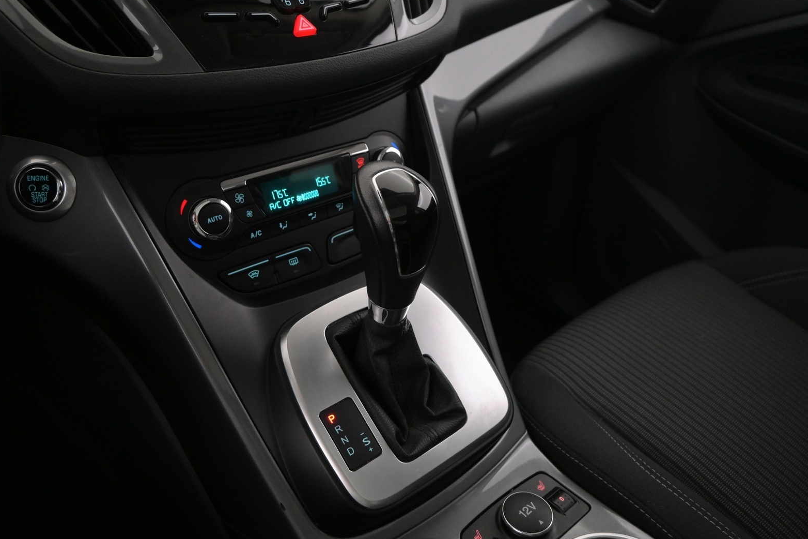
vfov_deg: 44.3
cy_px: 272
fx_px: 663
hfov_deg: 62.7
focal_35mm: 30
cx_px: 404
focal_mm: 19
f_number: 4
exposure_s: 1/60
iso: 2500
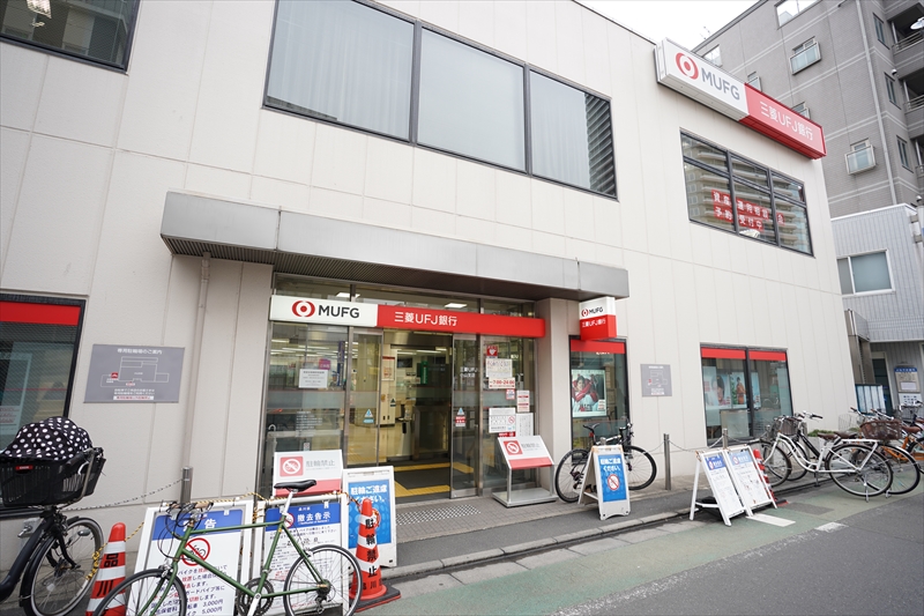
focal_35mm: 16
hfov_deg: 96.7
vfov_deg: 73.7
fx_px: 411
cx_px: 462
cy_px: 308
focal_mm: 16
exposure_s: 1/80
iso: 100
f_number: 2.8
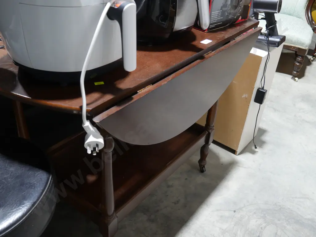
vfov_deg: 41.8
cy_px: 118
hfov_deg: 53.9
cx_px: 158
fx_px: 311
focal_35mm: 34
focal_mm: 17
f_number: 4
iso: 800
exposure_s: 1/60
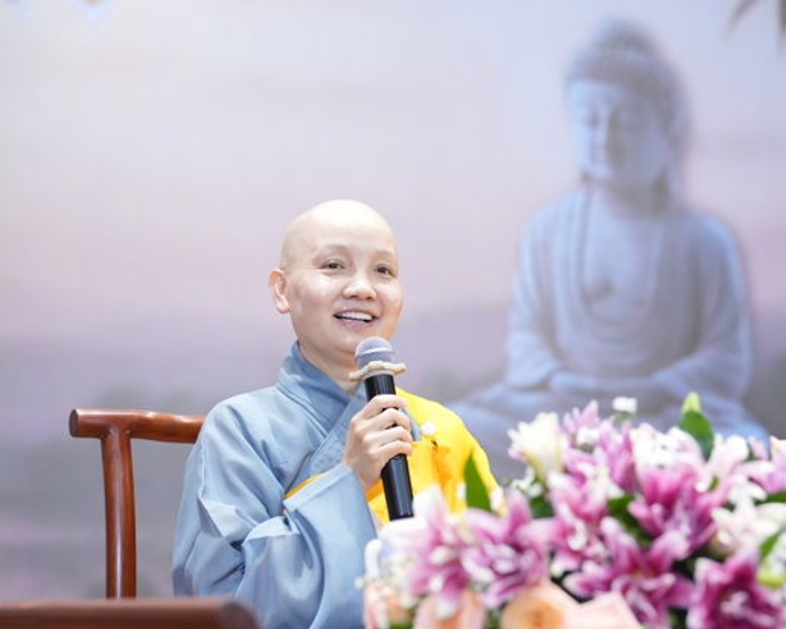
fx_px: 1815
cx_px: 483
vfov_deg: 19.7
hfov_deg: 24.4
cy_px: 308
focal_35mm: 78
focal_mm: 66
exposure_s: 1/200
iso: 4000
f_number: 2.8
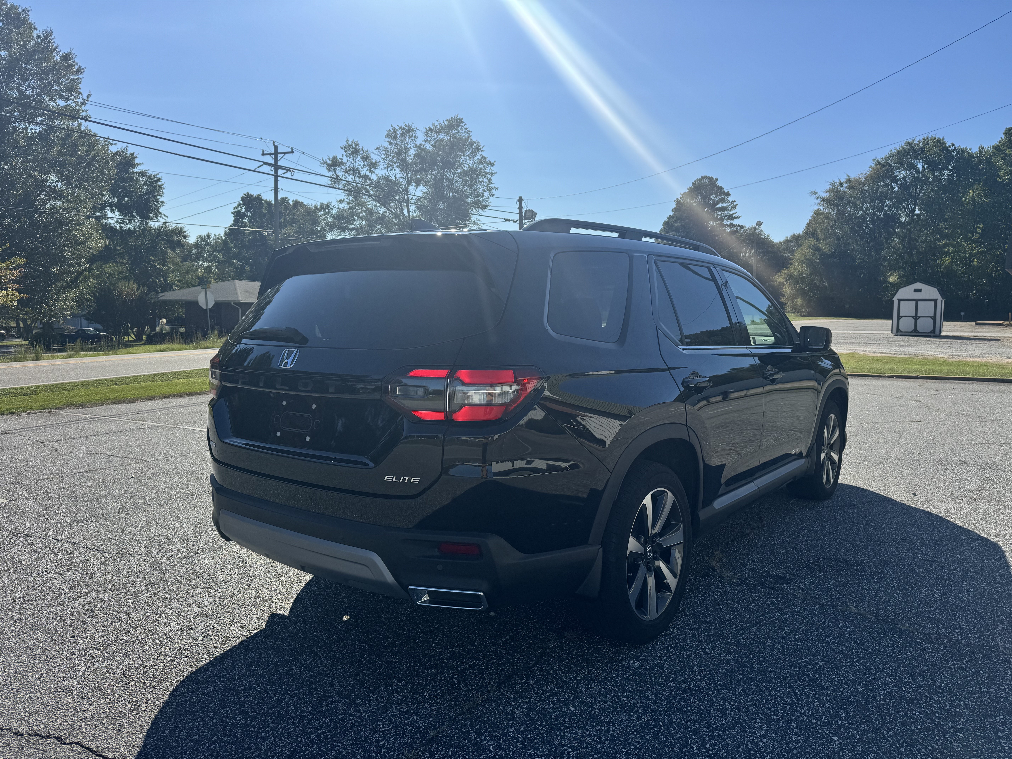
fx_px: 702
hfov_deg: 71.6
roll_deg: -0.8
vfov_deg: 56.8
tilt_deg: -4.7
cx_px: 506
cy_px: 380
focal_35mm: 24
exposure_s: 1/5348
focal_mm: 6.76
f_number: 1.78
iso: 80
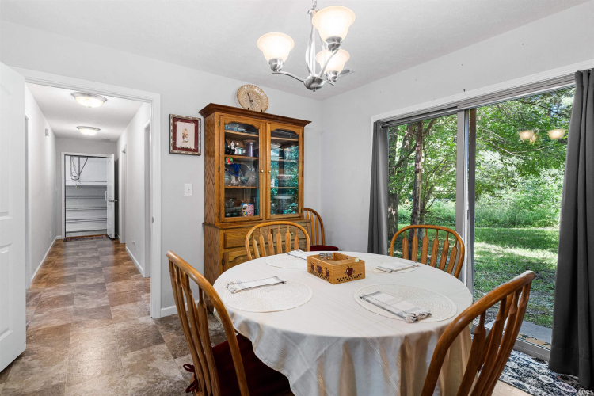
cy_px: 198
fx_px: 280
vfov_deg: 70.4
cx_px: 297
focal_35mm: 17
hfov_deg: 93.3
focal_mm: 17
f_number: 6.3
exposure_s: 1/13
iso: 640
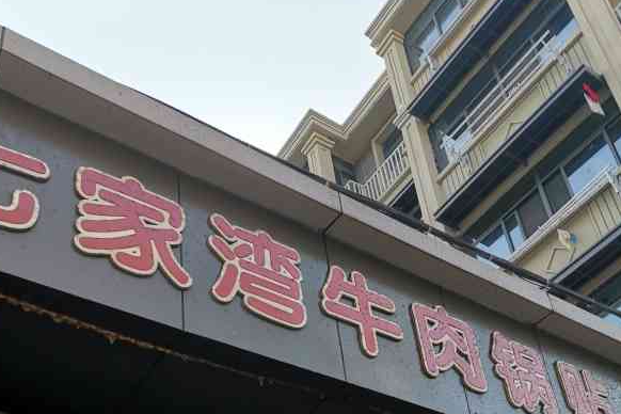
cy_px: 434
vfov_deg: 27.7
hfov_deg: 43.6
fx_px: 776
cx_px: 324
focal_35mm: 45
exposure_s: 1/345
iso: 50
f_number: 1.8
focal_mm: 3.95
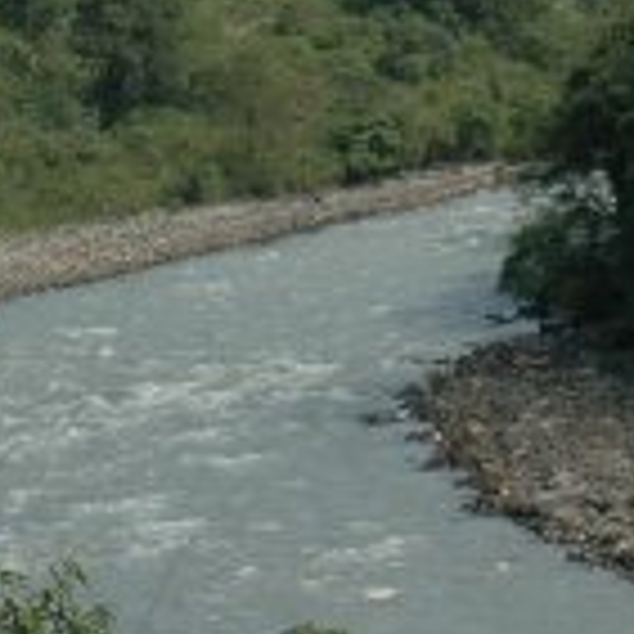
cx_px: 405
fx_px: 4168
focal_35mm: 201
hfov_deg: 8.7
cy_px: -279
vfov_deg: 8.5
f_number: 8
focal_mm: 31
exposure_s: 1/250
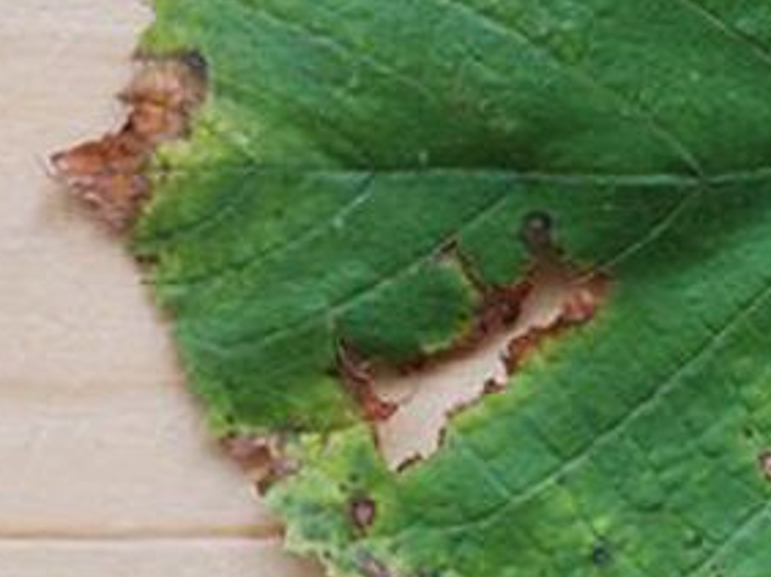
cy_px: -15
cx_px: 744
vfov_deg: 7.7
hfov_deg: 10.2
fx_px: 4273
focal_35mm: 192
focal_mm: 50
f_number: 29
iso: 100
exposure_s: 1.5
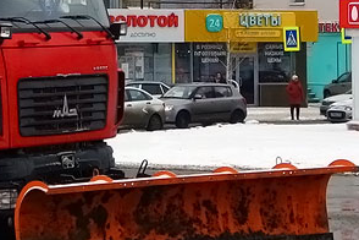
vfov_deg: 8.3
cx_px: -222
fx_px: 1625
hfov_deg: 11.9
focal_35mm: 163
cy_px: -110
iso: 125
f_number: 4.5
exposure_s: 1/500
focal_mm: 14.75
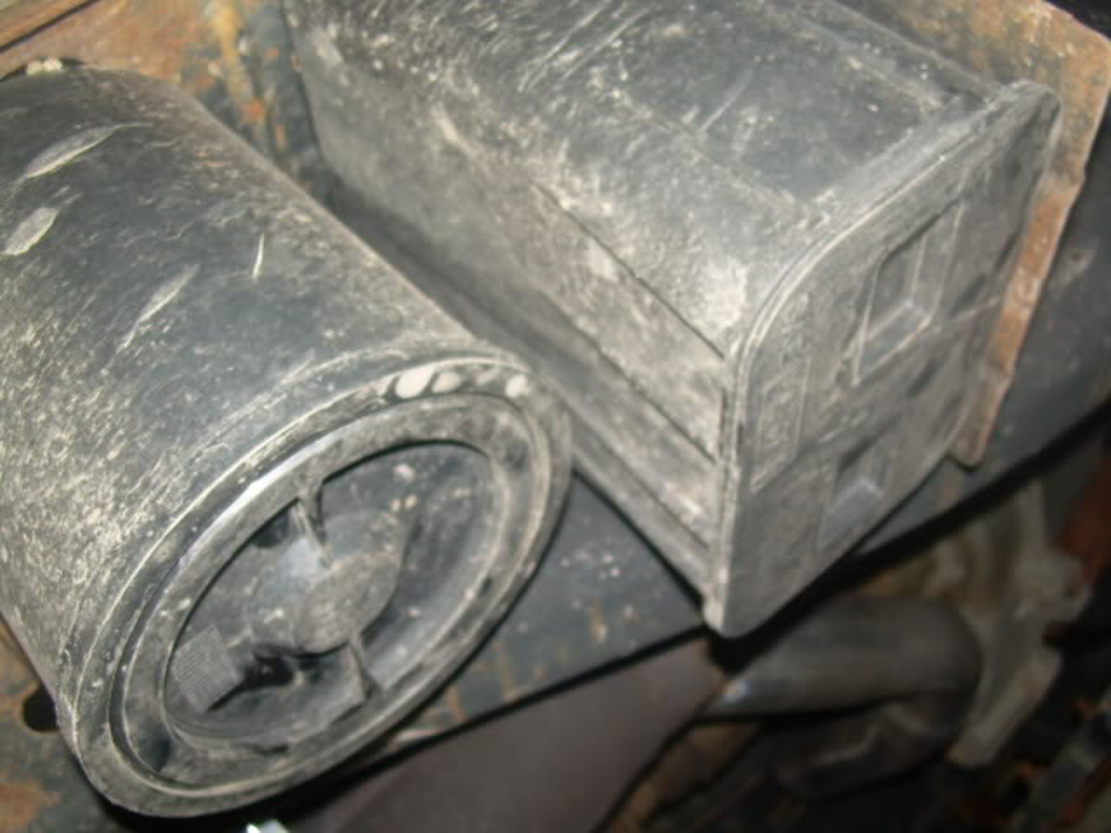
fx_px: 1220
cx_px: 556
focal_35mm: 38
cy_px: 416
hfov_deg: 49.0
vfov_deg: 37.7
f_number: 2.8
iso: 50
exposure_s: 1/60
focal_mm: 6.3
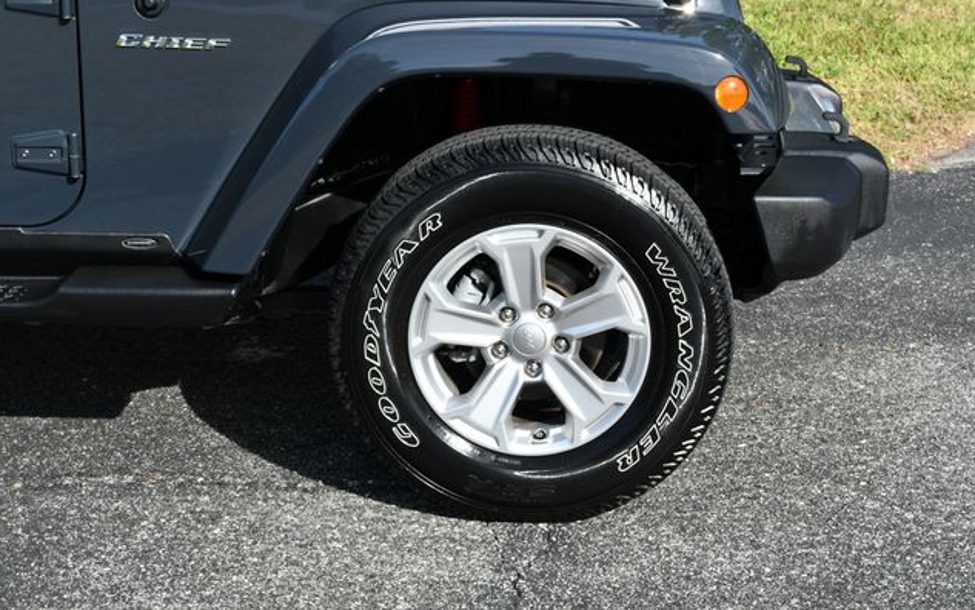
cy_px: 294
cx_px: 485
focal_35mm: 66
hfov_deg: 31.1
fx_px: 1754
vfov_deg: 19.7
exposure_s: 1/250
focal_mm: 32
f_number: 8
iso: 160
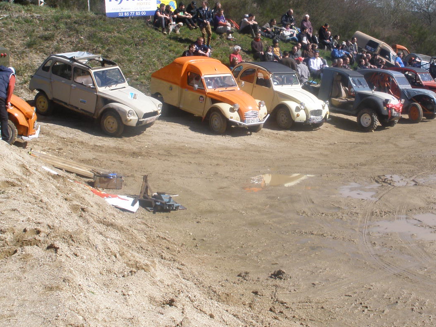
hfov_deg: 34.7
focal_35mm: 55
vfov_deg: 26.5
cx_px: 278
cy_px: 120
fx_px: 693
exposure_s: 1/320
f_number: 5.6
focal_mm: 6.3
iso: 80
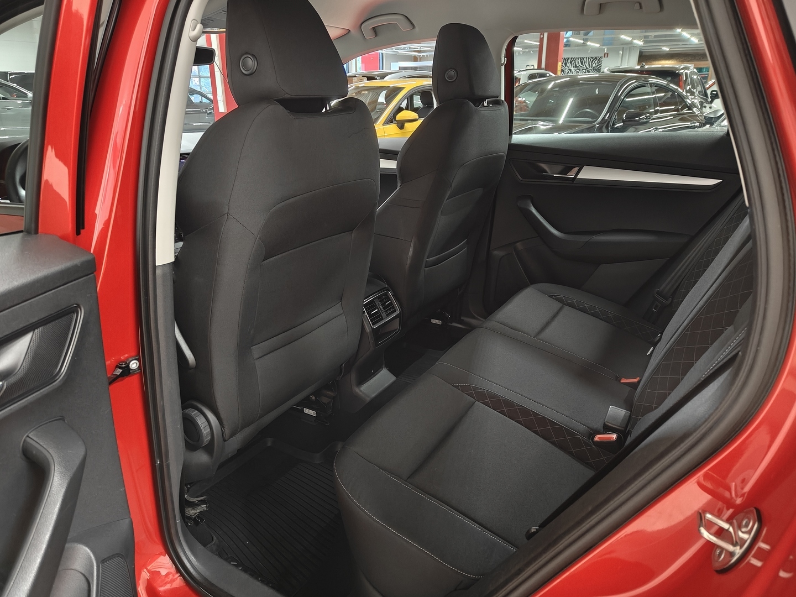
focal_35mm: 24
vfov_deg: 56.8
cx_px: 398
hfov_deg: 71.6
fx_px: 552
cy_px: 298
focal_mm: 5.59
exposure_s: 1/23
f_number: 1.8
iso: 1600
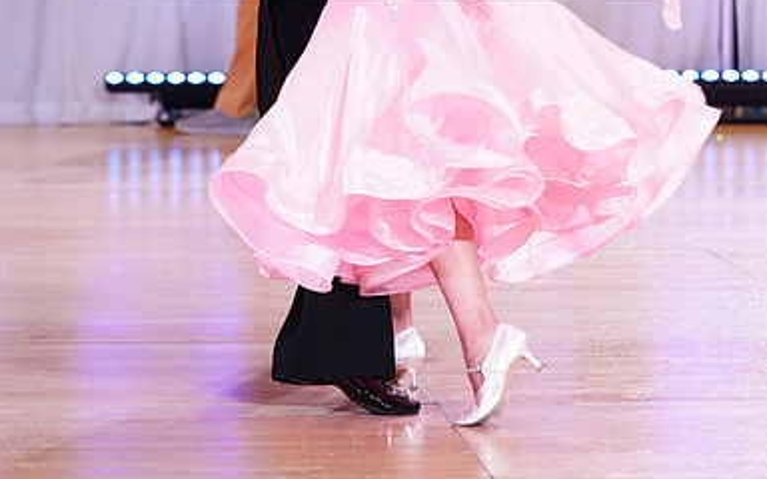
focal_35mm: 200
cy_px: -70
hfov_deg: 10.5
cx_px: 384
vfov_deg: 6.5
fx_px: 4181
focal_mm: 130
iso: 2500
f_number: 4.5
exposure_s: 1/250
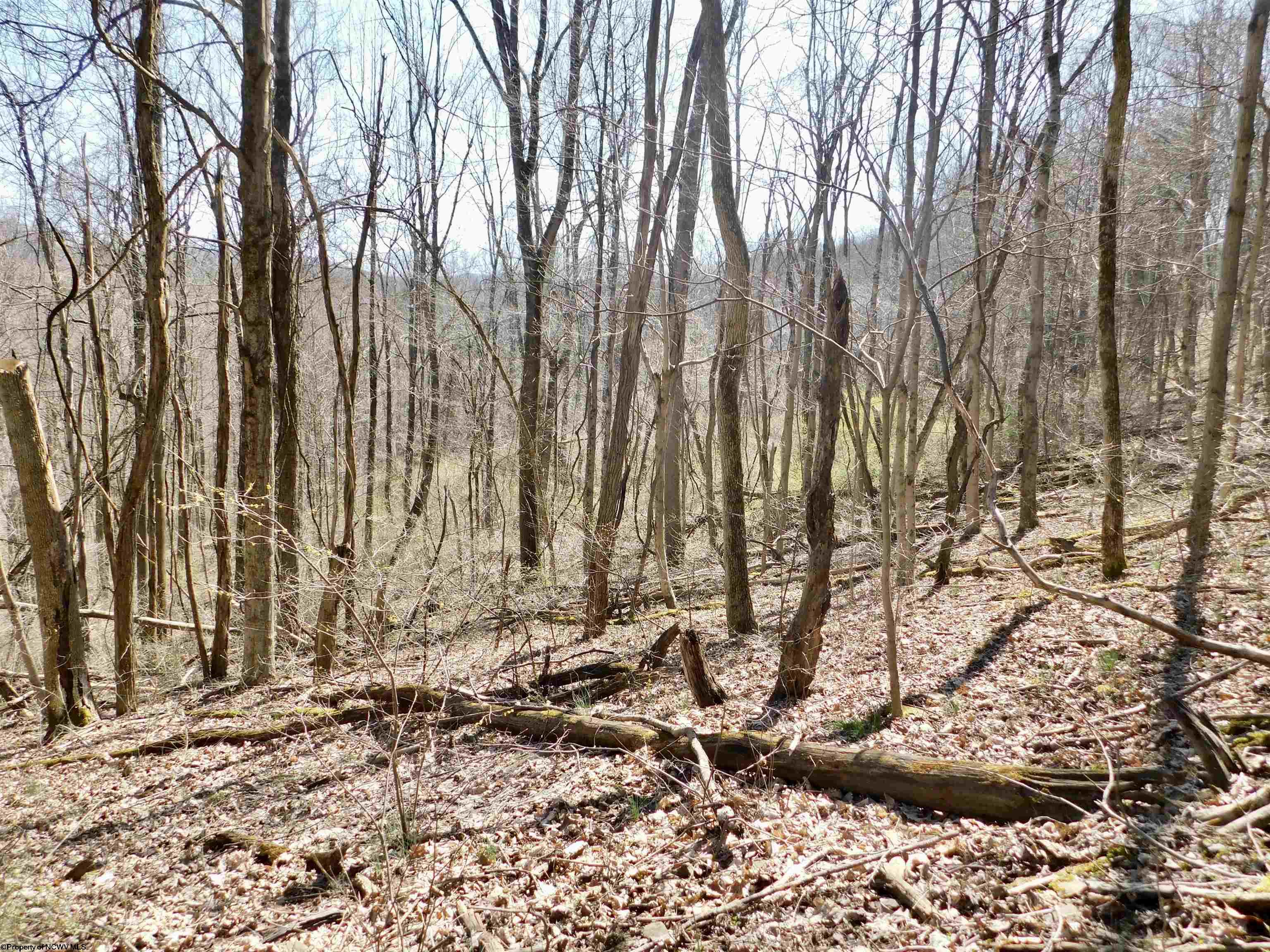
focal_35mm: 25
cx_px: 635
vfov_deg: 54.9
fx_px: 917
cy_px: 476
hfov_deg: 69.4
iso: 125
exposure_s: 1/400
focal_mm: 4.5
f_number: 3.1
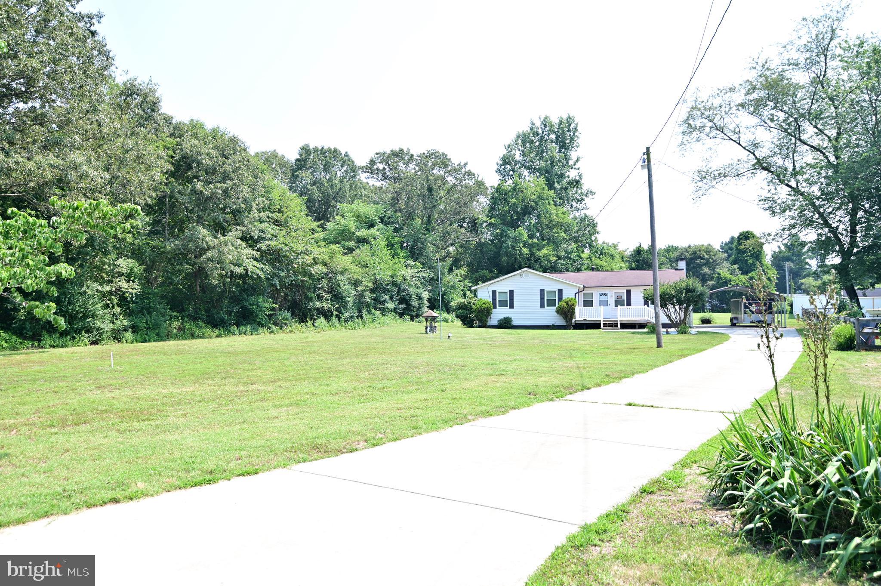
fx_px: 685
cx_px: 440
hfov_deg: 65.5
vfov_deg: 46.3
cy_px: 293
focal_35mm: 28
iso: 1000
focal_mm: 28
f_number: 6.3
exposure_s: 1/2500
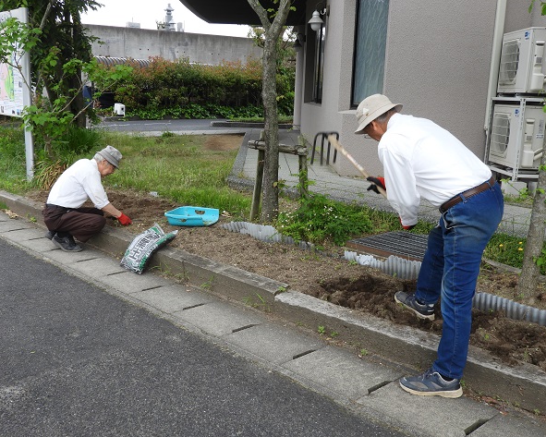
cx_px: 258
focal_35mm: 37
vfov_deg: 40.1
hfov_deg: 49.1
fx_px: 598
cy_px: 220
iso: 100
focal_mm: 6.3
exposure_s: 1/160
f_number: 3.8
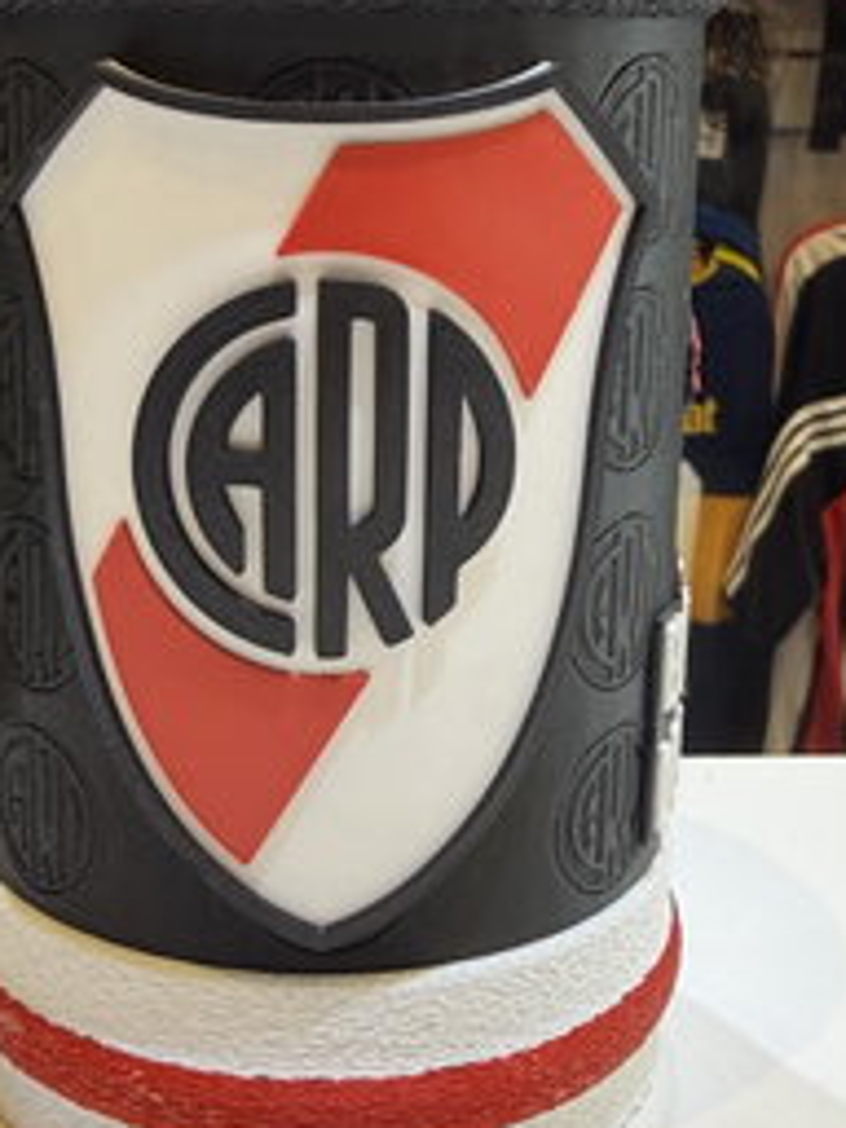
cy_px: 557
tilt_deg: -12.9
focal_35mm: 50
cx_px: 304
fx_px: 1629
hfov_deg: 29.0
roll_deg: +0.5
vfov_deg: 38.2
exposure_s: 1/100
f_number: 2.2
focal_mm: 2.22
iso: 160
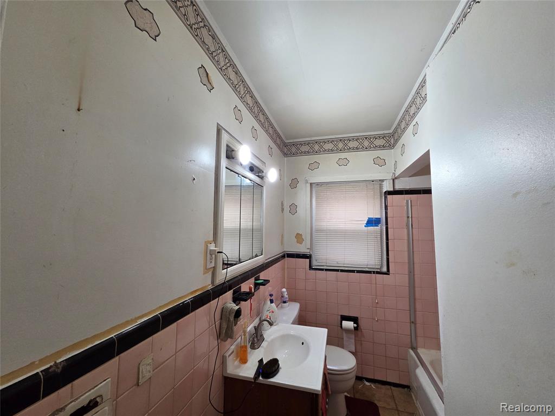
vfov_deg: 89.9
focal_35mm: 13
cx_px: 278
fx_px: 208
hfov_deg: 106.2
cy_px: 208
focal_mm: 2.2
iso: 320
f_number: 2.2
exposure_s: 1/120
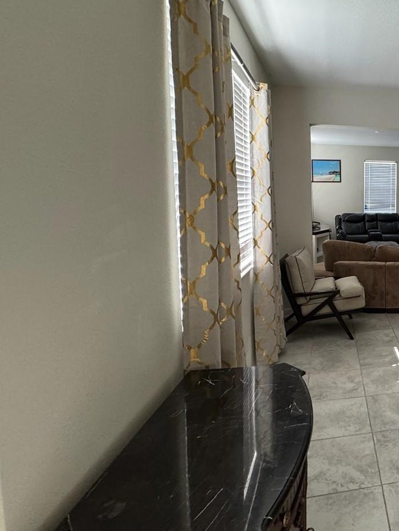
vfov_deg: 71.2
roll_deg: +0.3
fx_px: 369
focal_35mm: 24
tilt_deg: -2.8
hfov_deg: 45.8
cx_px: 416
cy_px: 229
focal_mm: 2.22
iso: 250
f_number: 2.2
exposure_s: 1/99
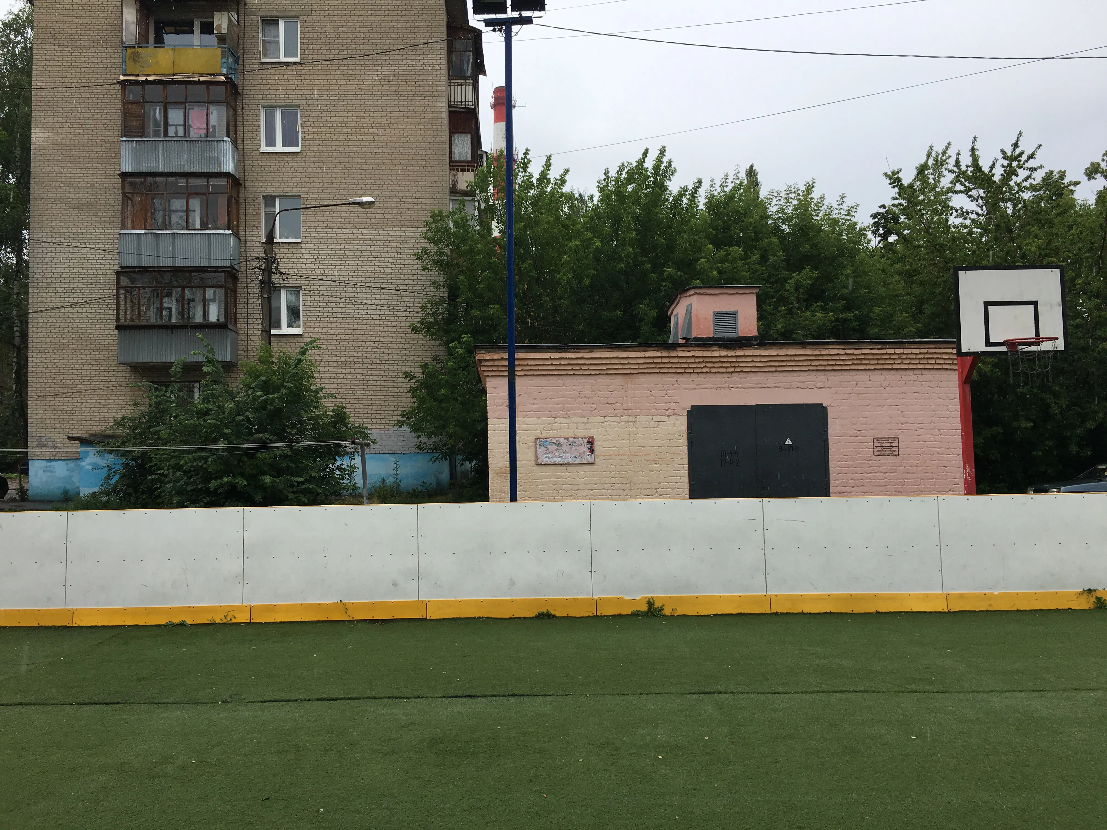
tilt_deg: +3.5
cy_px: 415
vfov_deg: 48.2
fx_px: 927
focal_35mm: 29
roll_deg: +0.6
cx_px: 554
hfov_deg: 61.7
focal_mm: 4.15
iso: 25
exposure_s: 1/769
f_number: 2.2
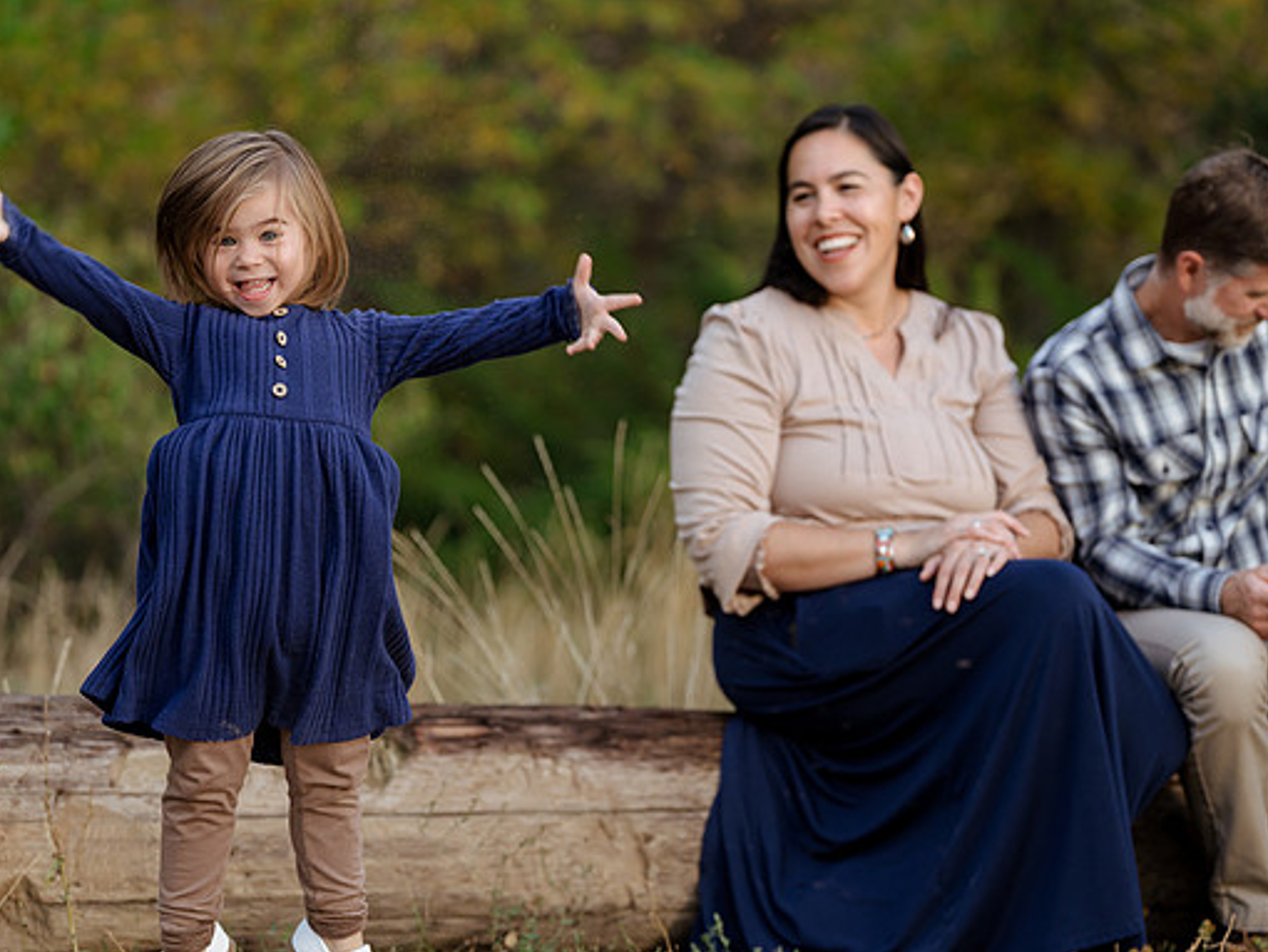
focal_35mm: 117
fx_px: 4288
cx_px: 669
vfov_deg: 12.7
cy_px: 478
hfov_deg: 16.8
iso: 1000
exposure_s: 1/400
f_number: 2.8
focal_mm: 107
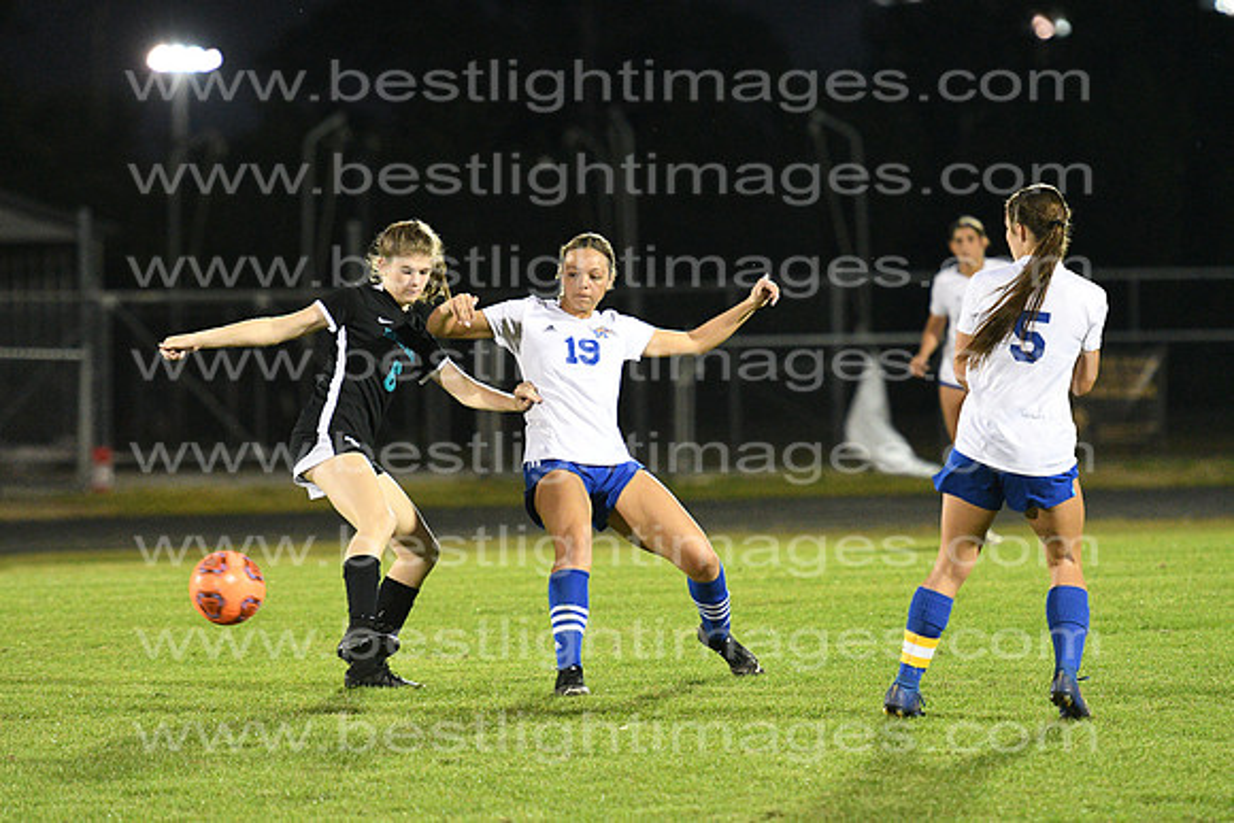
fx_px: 9000
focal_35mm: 262
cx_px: 617
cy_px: 412
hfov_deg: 7.8
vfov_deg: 5.2
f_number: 2.8
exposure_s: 1/800
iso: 7200
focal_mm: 175
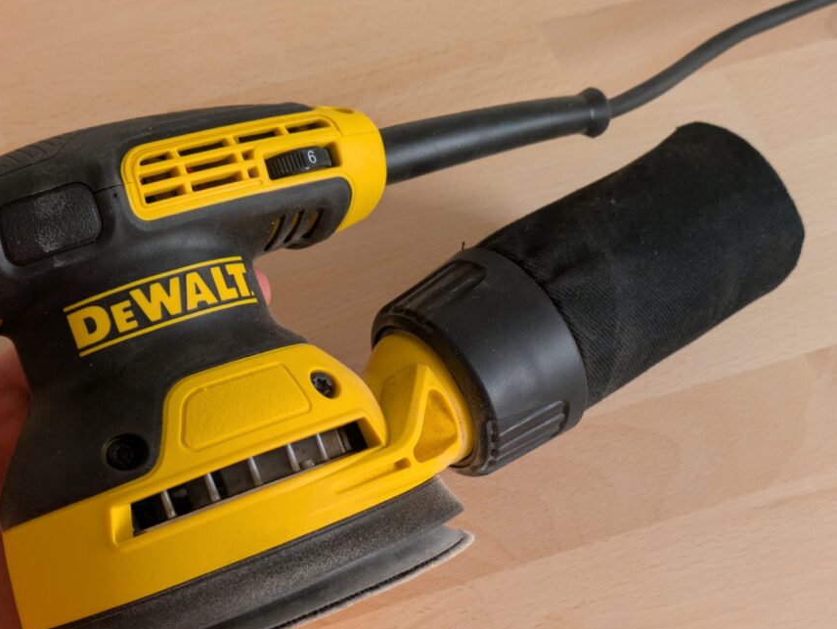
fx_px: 1476
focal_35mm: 61
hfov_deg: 31.7
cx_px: 410
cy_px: 370
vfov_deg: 24.0
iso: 240
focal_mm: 5.43
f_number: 1.89
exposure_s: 1/33.3
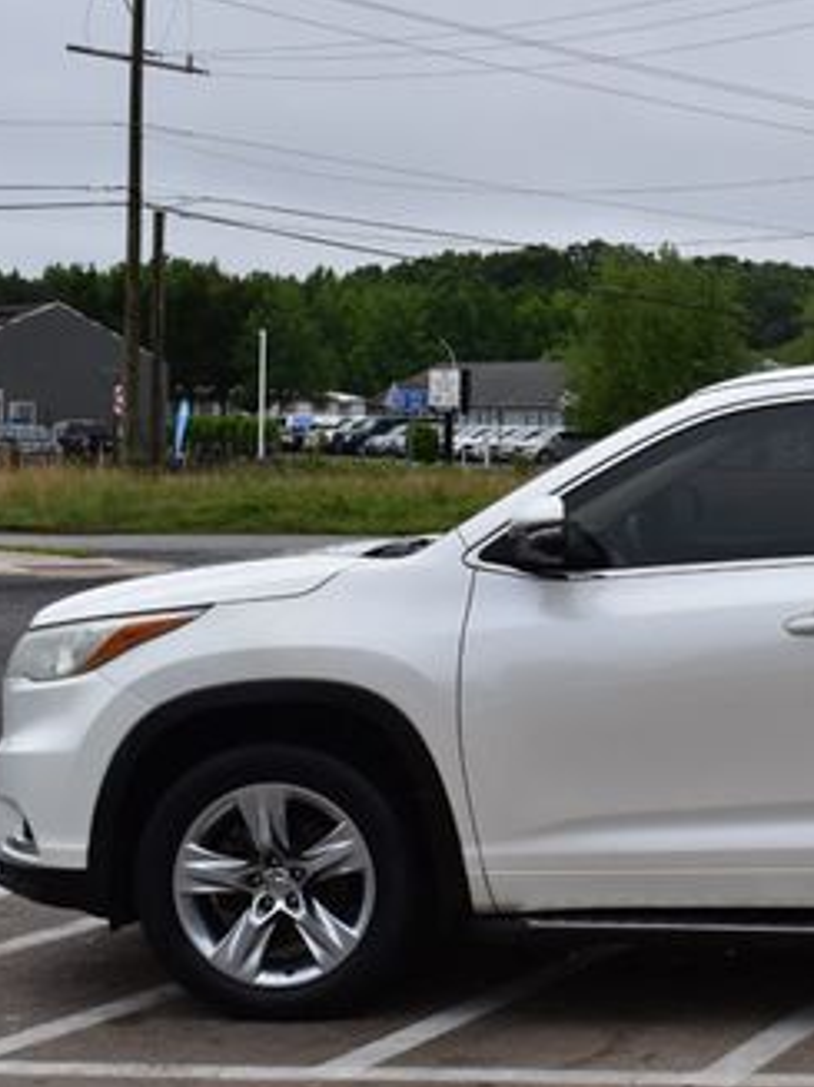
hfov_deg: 18.0
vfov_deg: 24.7
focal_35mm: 79
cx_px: 884
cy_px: 539
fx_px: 2479
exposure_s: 1/500
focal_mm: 28
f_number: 11
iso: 400
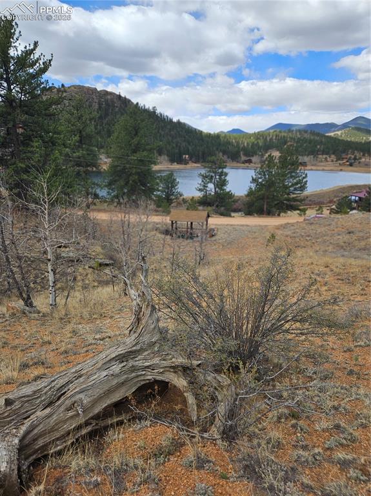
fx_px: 329
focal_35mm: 23
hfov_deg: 58.8
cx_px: 186
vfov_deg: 74.0
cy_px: 248
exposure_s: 1/1205
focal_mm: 5.4
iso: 25
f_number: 1.8
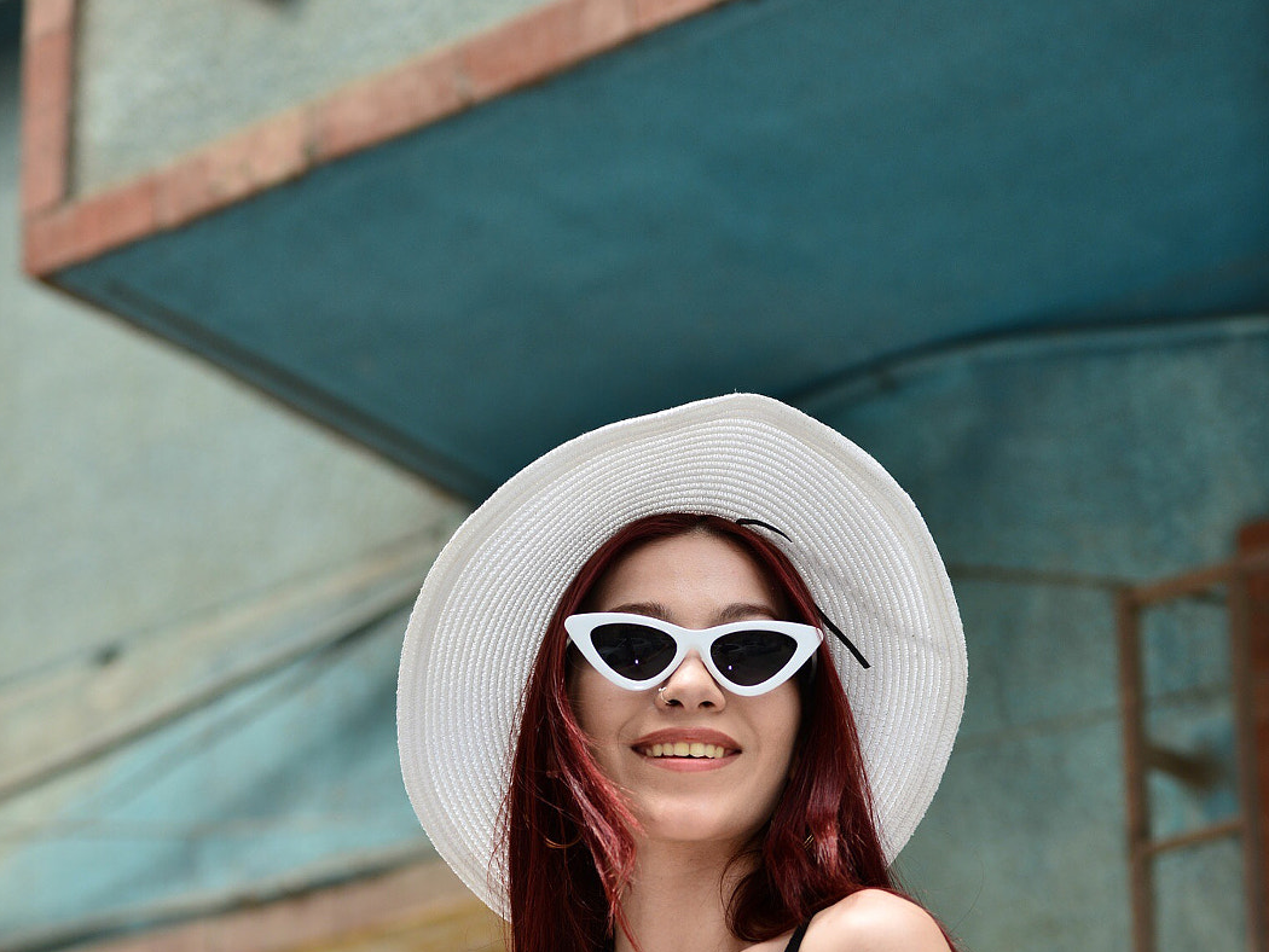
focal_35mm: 126
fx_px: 4620
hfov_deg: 15.6
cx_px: 630
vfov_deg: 11.7
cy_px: 822
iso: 100
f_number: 2.8
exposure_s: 1/500
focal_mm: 86
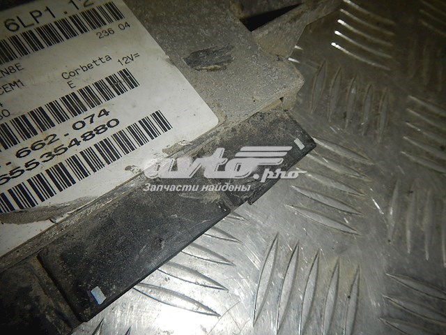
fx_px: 361
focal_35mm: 28
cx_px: 223
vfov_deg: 49.7
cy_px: 168
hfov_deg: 63.4
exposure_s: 1/30
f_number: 7.8
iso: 200
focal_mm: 5
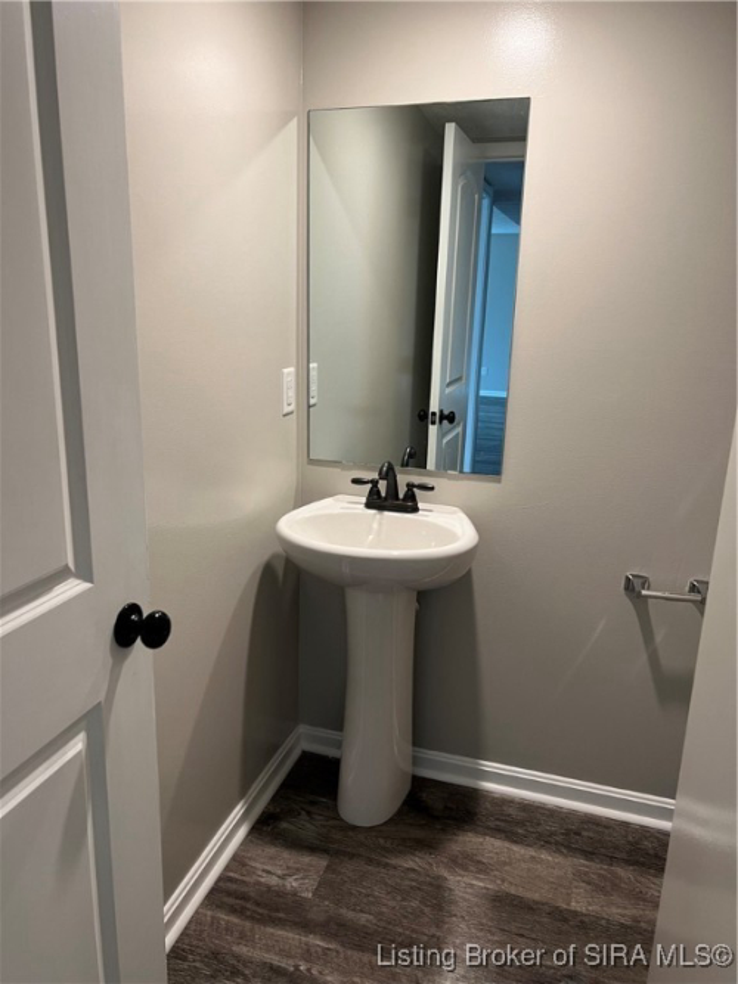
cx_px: 369
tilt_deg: -14.3
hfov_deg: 53.0
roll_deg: -1.0
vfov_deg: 67.3
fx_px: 739
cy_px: 492
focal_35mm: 26
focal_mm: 5.7
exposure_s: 1/60
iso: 80
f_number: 1.5
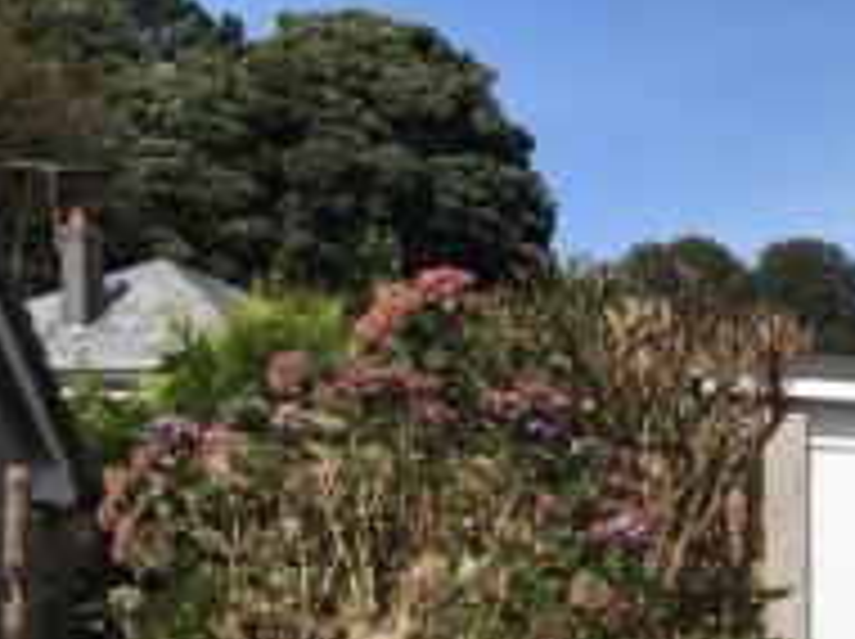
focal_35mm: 89
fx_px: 2195
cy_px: 974
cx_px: 1271
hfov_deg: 19.3
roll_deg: -1.1
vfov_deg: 15.2
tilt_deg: -5.0
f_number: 2.2
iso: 25
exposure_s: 1/2262
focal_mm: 4.15
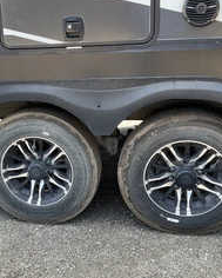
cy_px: 152
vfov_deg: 38.7
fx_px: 394
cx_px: 56
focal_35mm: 48
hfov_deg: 30.9
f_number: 1.8
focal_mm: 3
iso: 25
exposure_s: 1/122
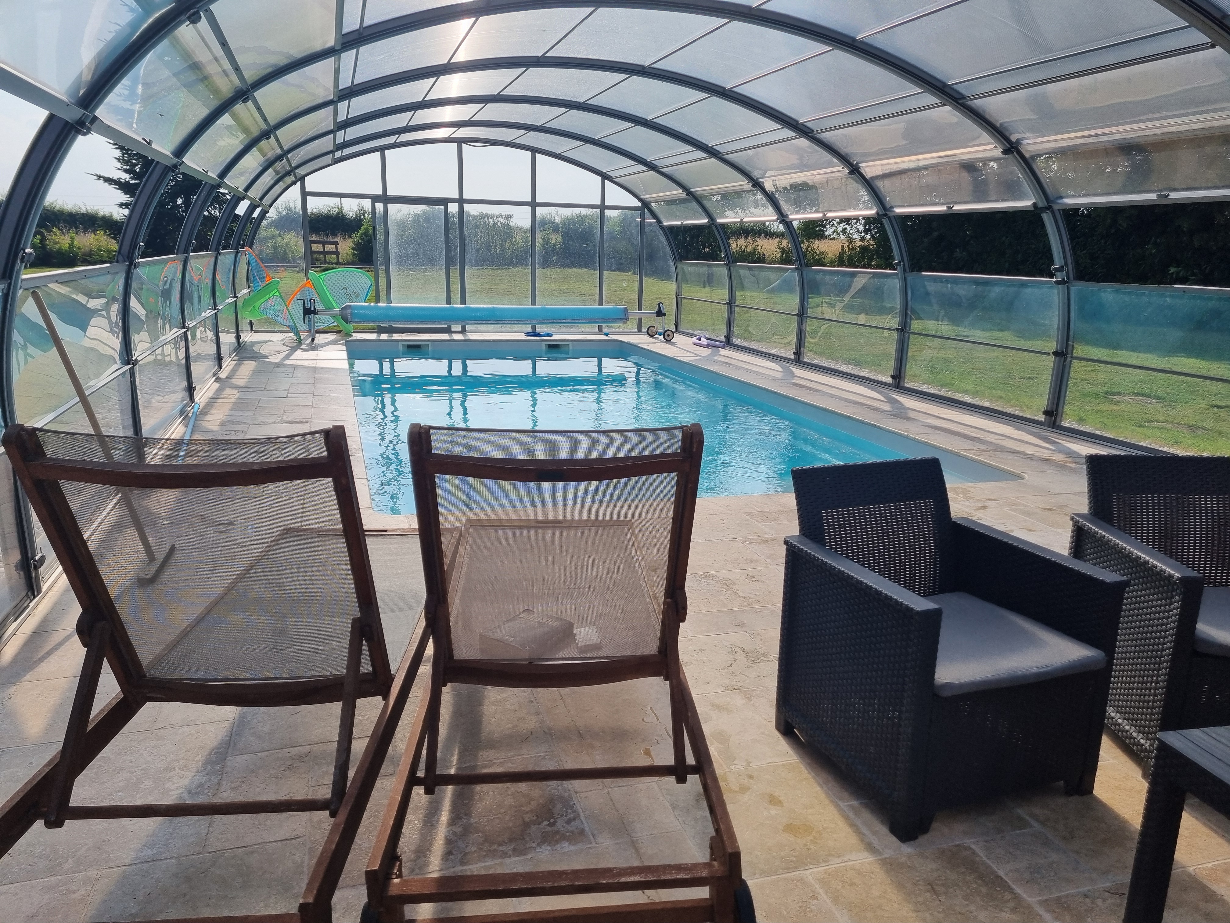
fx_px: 924
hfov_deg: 67.3
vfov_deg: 53.1
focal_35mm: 26
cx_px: 615
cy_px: 462
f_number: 1.8
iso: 50
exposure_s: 1/3896
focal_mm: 5.4
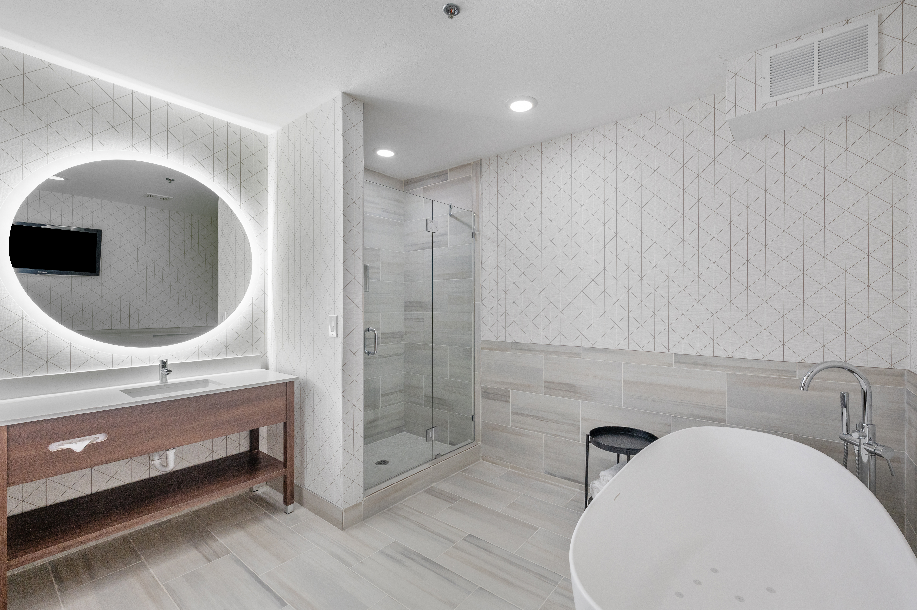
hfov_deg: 100.3
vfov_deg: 77.2
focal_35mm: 15
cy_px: 310
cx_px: 484
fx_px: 382
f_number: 8
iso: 400
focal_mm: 14
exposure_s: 1/20
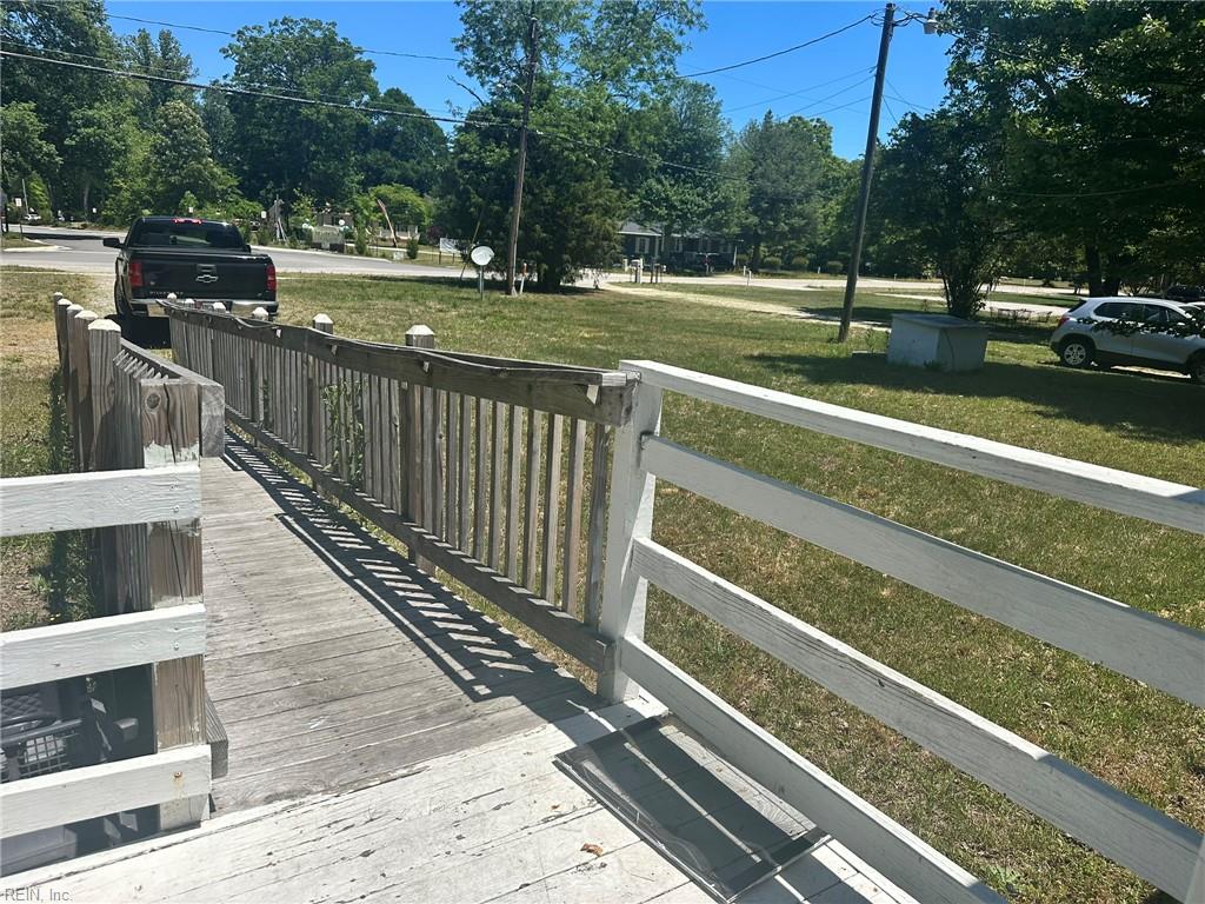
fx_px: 835
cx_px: 602
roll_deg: -3.4
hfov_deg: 71.6
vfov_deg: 56.8
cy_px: 452
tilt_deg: -13.7
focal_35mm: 24
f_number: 1.78
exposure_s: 1/4762
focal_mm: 6.86
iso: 80
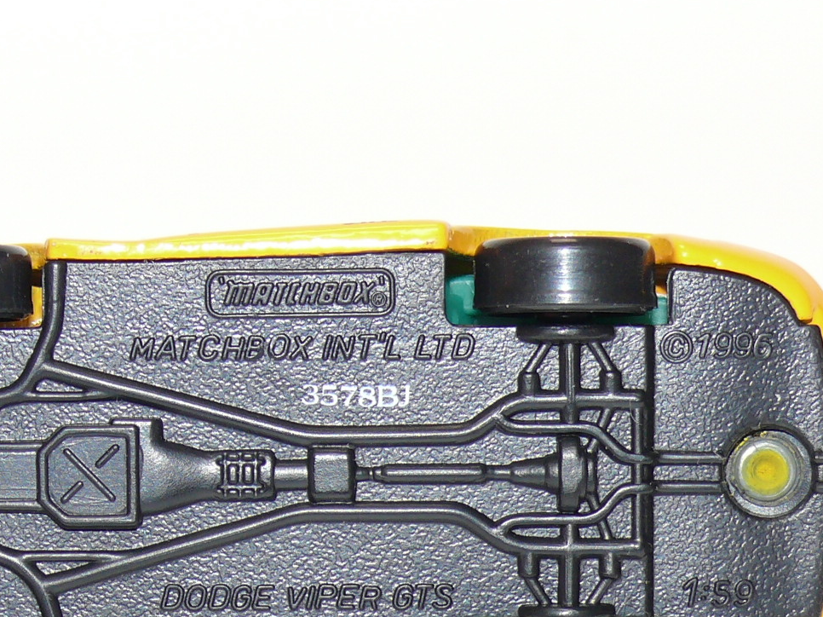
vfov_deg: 8.8
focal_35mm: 169
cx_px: 306
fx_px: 4017
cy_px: 478
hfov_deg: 11.7
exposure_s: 1/30
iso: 100
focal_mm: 13.3
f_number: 4
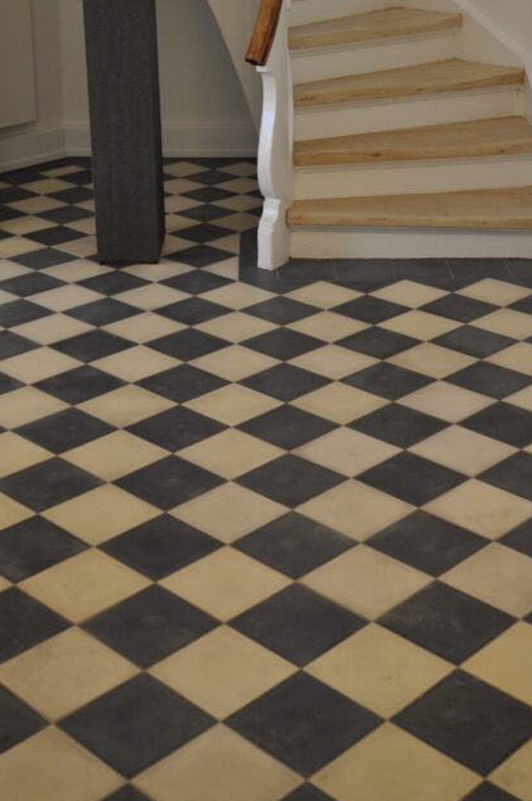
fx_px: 1311
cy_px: 154
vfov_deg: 33.0
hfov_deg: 22.9
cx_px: 256
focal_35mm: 59
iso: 400
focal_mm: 24
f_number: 5
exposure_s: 1/100
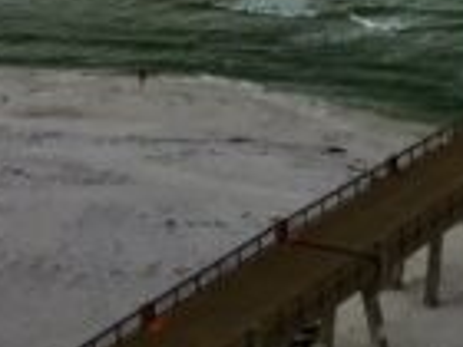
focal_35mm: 128
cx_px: 823
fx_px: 1712
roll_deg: +0.3
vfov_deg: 10.7
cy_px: -317
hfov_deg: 13.8
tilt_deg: -7.3
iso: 40
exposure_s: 1/120
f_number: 1.8
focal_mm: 3.99
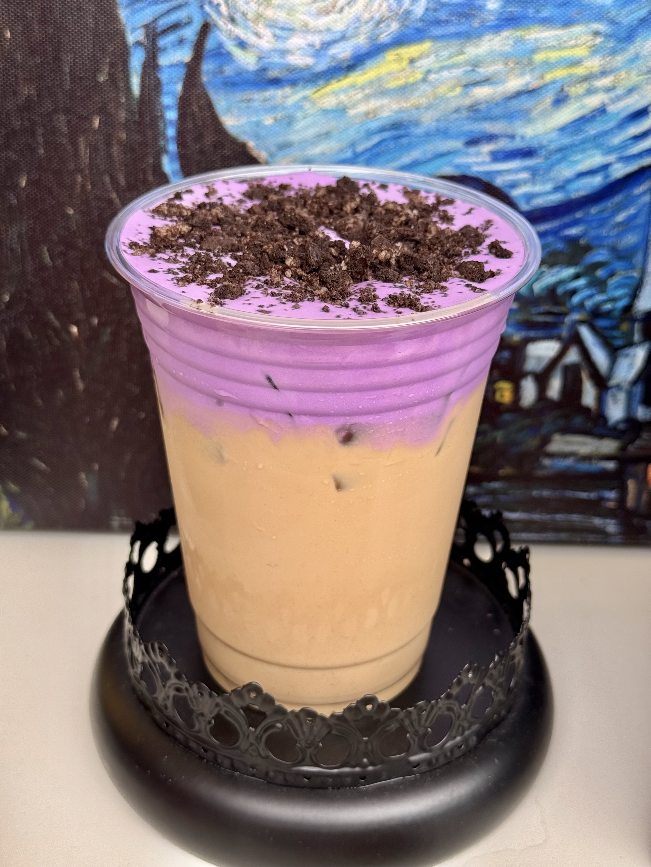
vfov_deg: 39.7
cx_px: 326
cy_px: 434
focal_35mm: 48
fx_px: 1204
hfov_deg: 30.3
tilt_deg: -28.9
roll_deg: -2.4
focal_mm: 6.76
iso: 80
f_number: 1.78
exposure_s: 1/1000
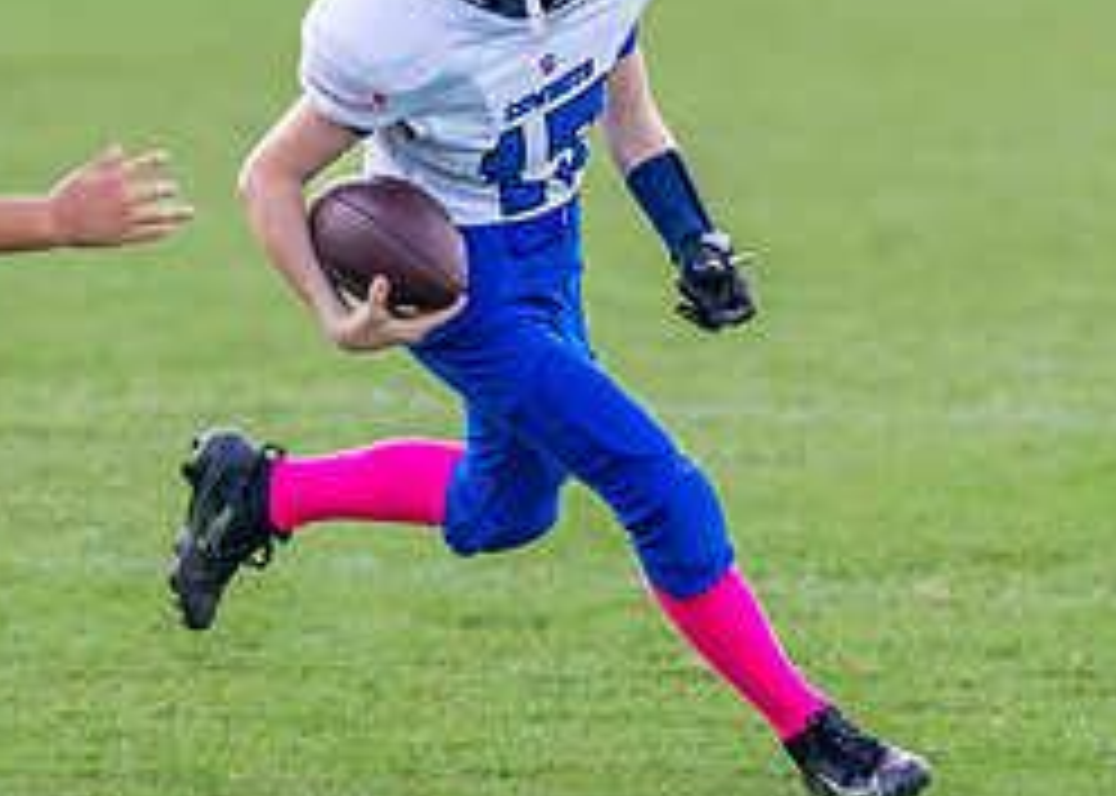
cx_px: 450
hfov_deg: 4.0
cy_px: 186
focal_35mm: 510
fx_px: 16160
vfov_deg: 2.8
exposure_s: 1/2500
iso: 400
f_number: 2.8
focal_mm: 165
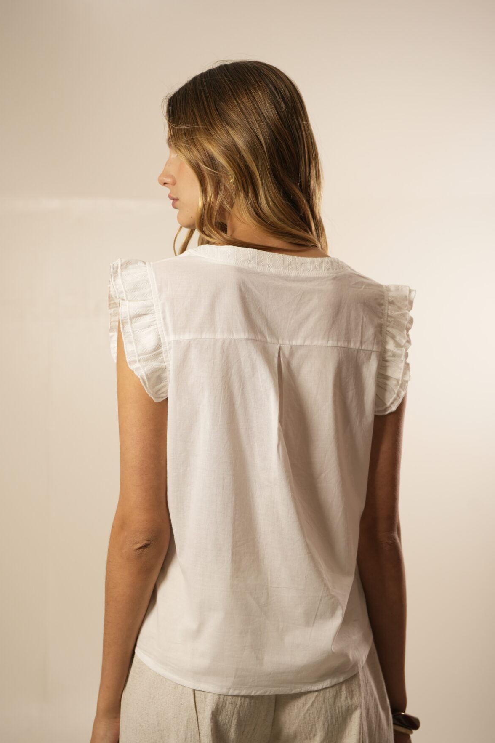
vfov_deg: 38.9
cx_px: 250
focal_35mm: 51
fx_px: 1052
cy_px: 376
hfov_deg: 26.5
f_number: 4
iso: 1000
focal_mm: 50
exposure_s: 1/125
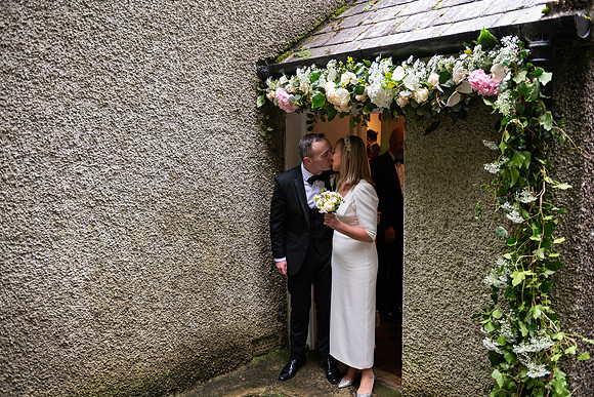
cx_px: 297
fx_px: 512
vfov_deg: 42.3
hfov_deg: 60.3
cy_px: 198
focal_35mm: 31
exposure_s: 1/160
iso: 400
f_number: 3.5
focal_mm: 31
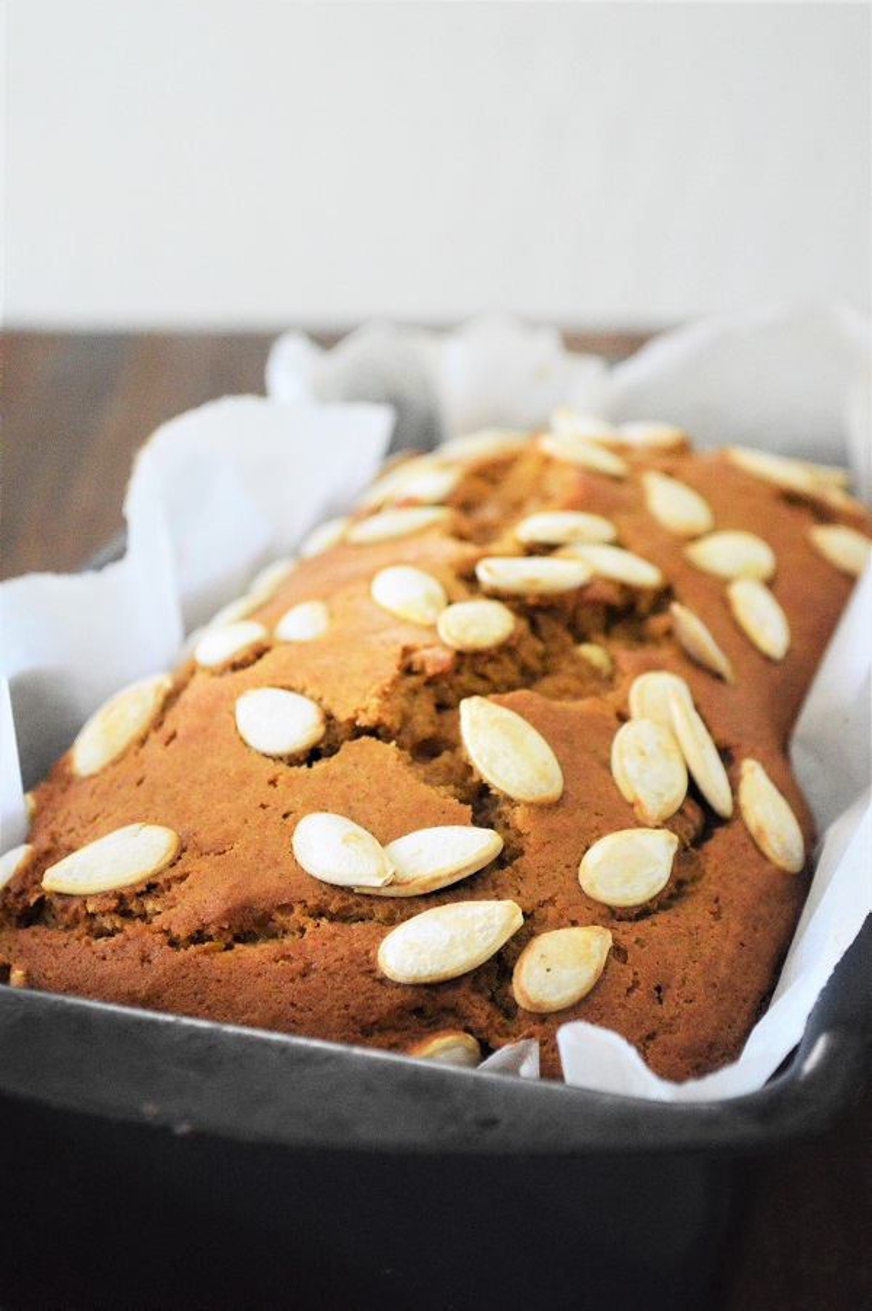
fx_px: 2456
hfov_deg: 20.1
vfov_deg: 29.9
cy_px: 656
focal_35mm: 68
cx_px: 436
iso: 3200
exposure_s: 1/400
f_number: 5.3
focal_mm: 45
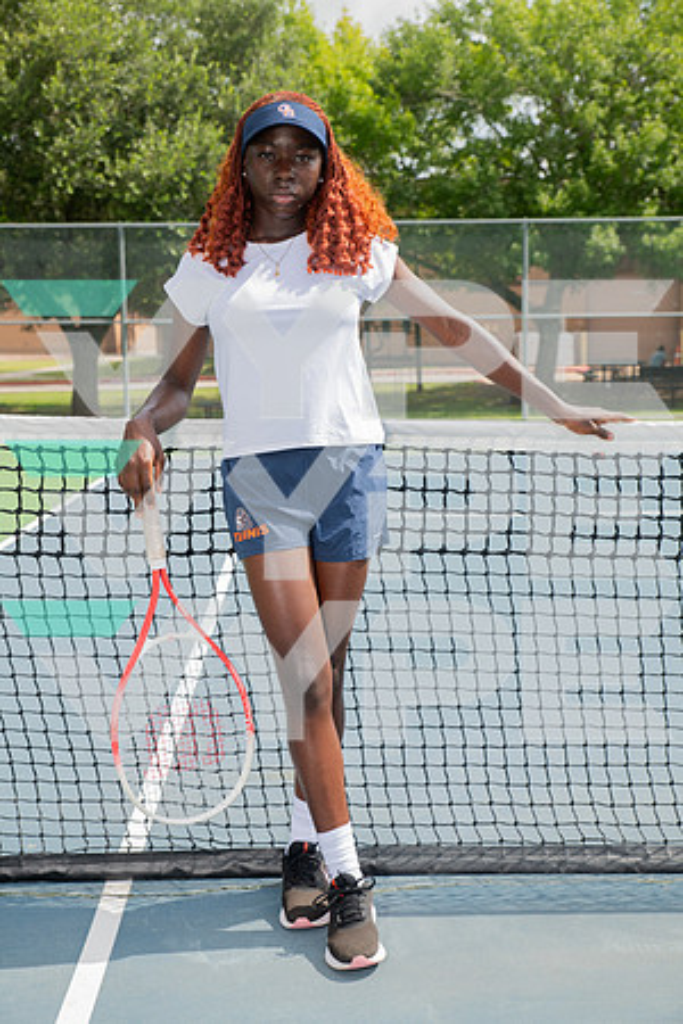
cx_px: 342
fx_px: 1366
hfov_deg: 28.1
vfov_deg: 41.1
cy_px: 512
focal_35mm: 48
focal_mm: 48
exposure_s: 1/400
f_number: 5.6
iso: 100
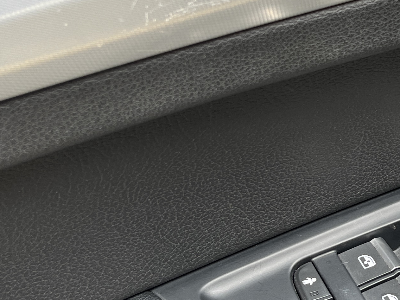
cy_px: 53
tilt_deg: -37.3
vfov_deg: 17.6
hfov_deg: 21.3
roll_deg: -3.0
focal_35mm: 83
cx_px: 524
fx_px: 959
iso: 40
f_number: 1.6
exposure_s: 1/122
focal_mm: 5.1
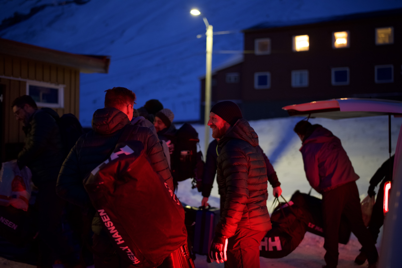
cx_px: 201
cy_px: 134
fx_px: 558
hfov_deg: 39.6
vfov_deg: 27.0
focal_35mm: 50
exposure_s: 1/60
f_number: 1.4
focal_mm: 50
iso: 1600
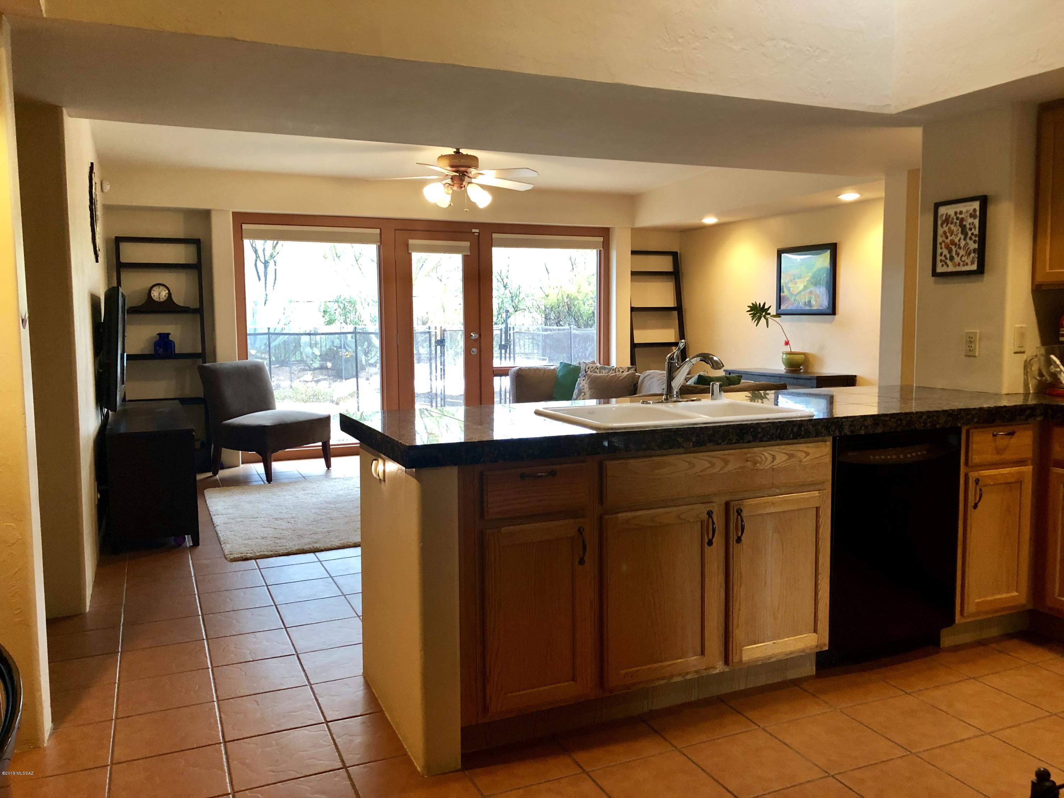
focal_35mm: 28
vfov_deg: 49.7
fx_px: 861
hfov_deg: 63.4
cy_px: 399
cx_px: 532
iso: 64
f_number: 1.8
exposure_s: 1/15
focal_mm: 3.99
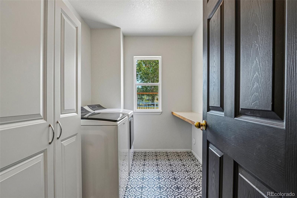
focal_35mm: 16
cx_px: 148
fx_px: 136
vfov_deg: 72.0
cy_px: 99
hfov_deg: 95.0
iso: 500
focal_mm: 11
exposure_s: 1/30
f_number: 8
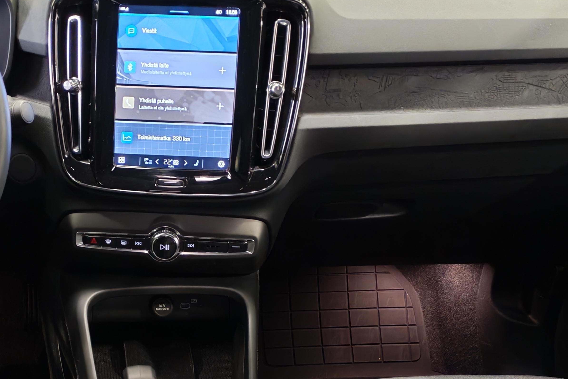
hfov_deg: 33.1
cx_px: 125
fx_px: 931
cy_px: 291
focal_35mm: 59
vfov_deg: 22.7
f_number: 1.9
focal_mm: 6.12
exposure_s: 1/50
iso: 1600
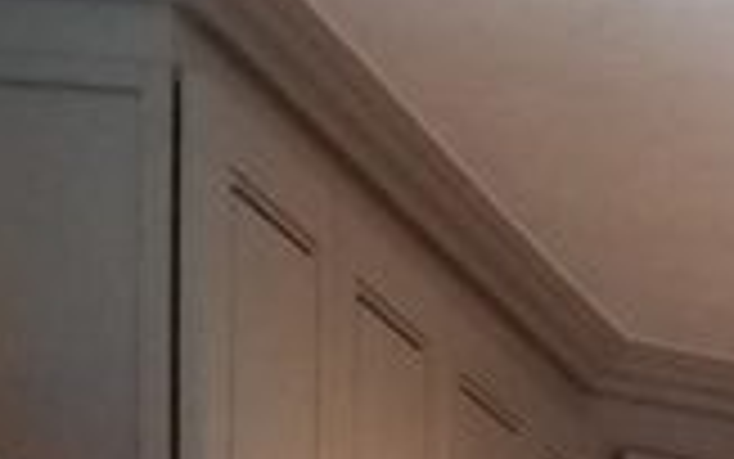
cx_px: 2188
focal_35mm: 203
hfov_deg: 8.6
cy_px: 1458
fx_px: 4062
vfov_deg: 5.9
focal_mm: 4.2
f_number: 1.7
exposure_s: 1/60
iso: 160
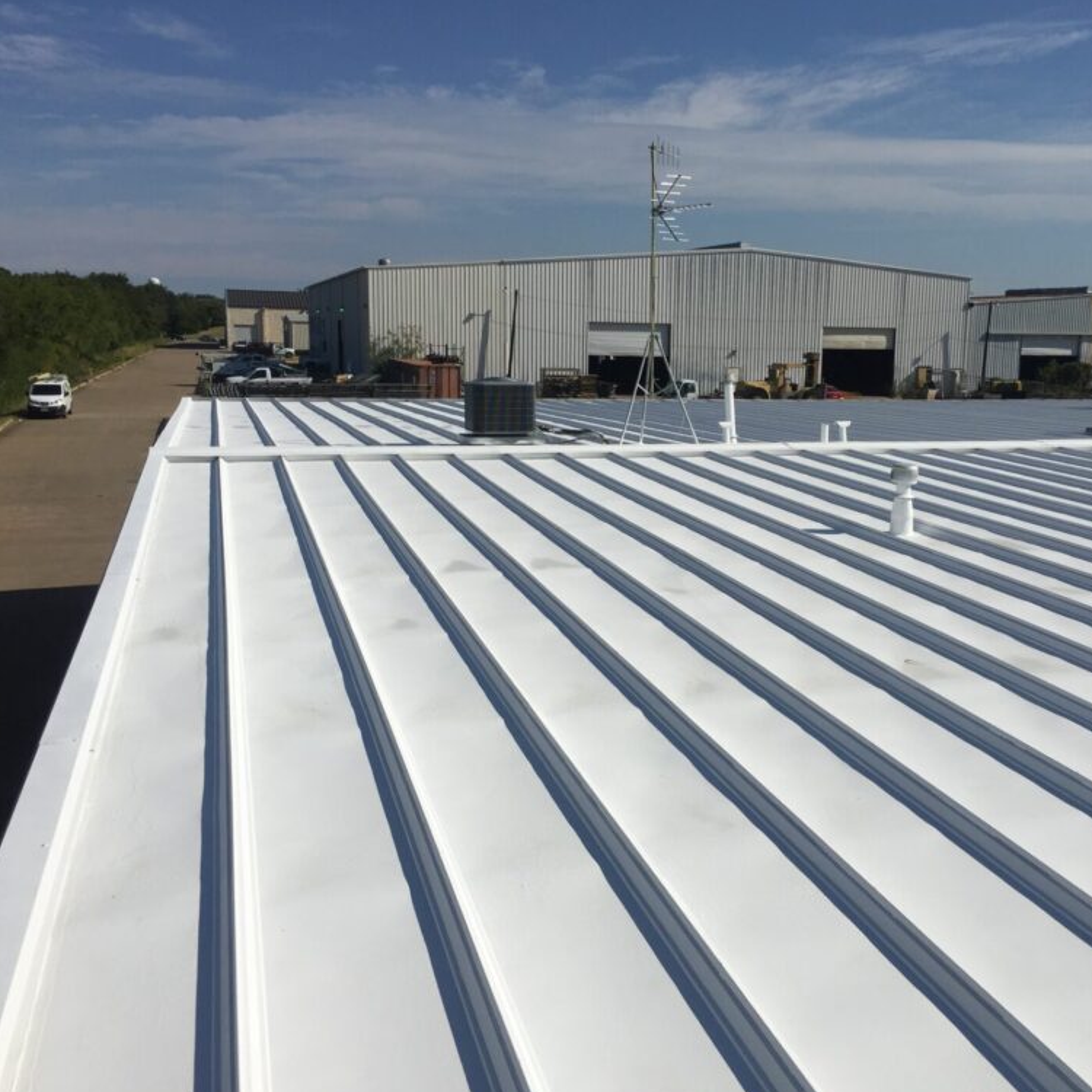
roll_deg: -2.1
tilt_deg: -10.9
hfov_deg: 47.0
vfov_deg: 47.2
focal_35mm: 35
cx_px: 648
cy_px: 553
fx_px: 1249
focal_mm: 4.15
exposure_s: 1/5650
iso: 32
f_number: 2.2
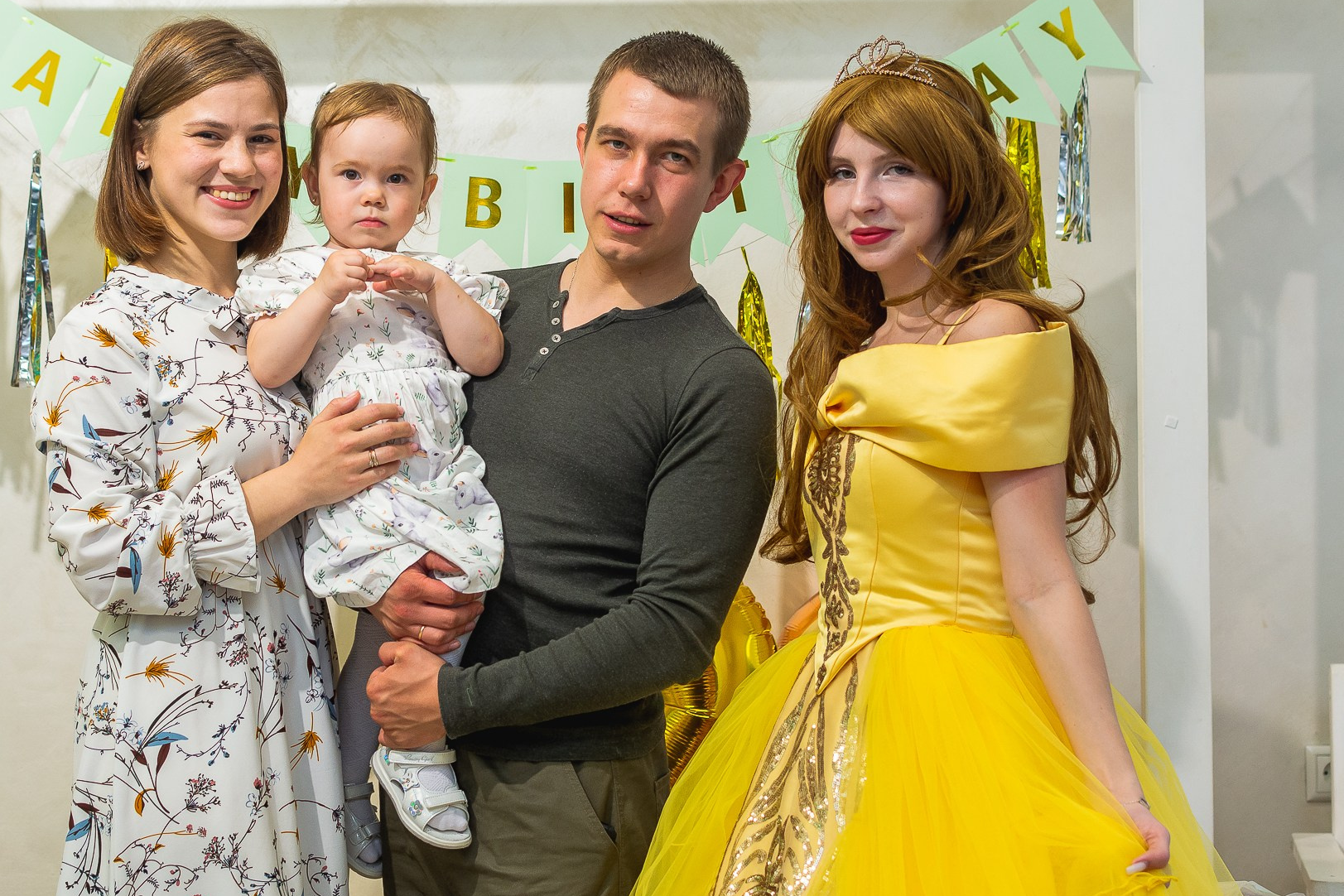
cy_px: 424
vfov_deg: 18.9
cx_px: 611
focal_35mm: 72
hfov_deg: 28.1
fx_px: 2688
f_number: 3.5
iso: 500
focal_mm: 35
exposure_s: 1/100
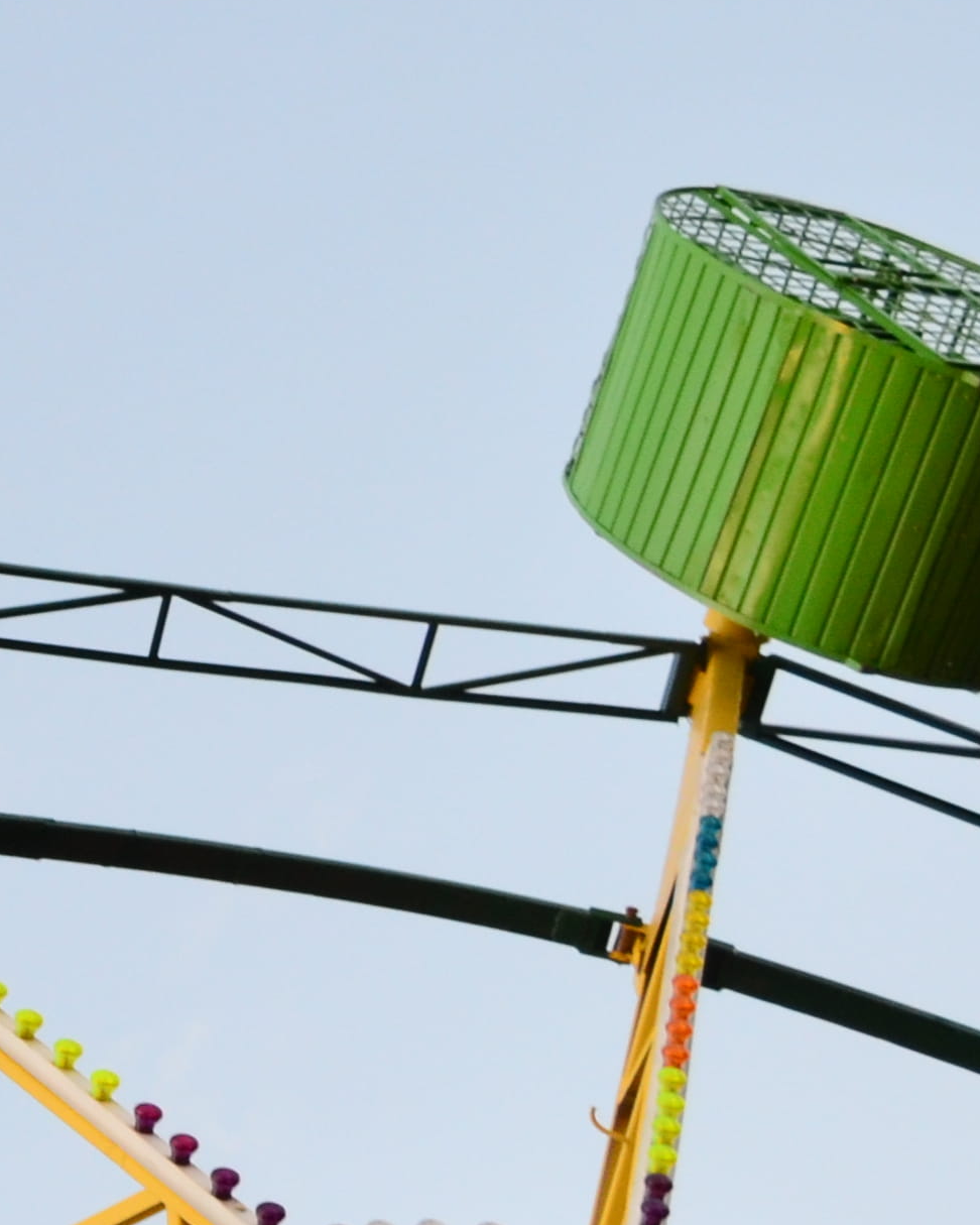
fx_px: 4133
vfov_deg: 16.6
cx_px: -969
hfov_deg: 12.1
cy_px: 1146
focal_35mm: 114
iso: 640
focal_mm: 20
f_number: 4.5
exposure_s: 1/125
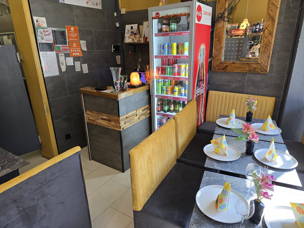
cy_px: 114
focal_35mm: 23
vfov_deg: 58.9
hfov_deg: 73.9
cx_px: 152
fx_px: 202
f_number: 1.7
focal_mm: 6.3
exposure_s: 1/100
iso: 125
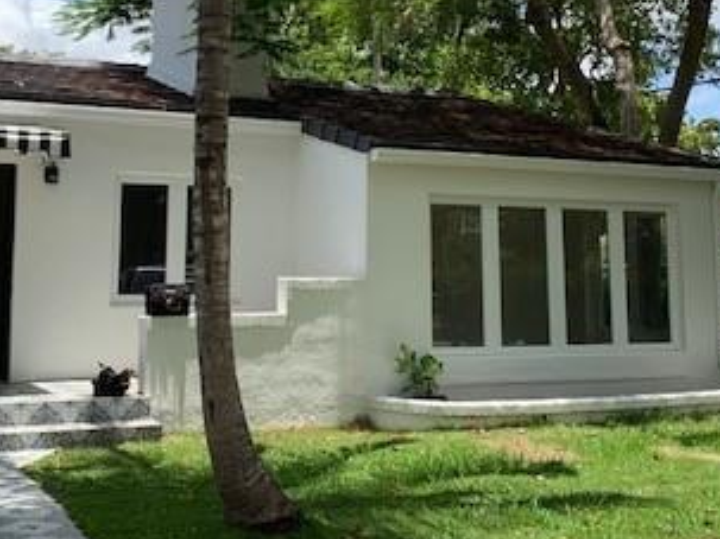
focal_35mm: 55
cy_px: 128
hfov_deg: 34.9
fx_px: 1144
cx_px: 299
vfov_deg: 26.2
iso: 25
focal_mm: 4.25
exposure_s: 1/1689
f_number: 1.8
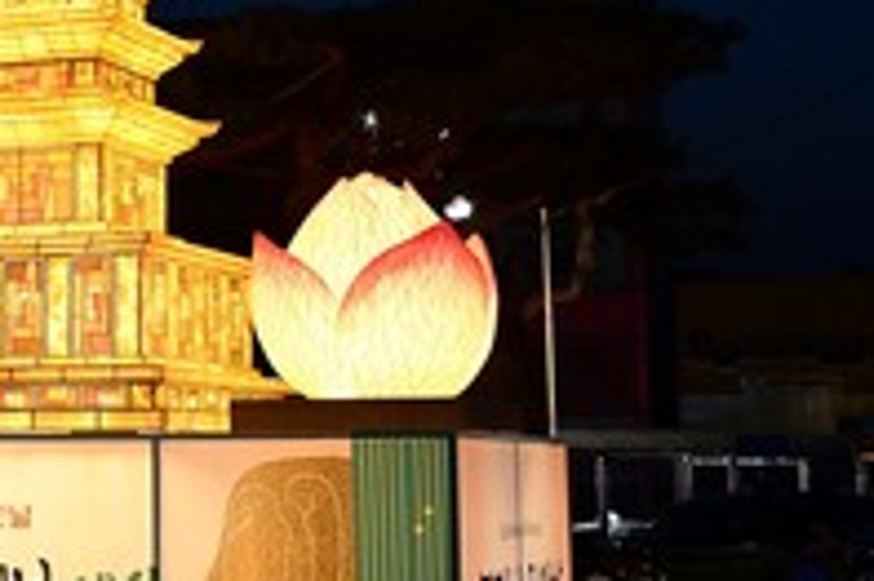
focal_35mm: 100
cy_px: 120
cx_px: 40
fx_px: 2426
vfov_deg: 13.6
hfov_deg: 19.9
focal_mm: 34
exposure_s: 1/160
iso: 2000
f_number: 4.5
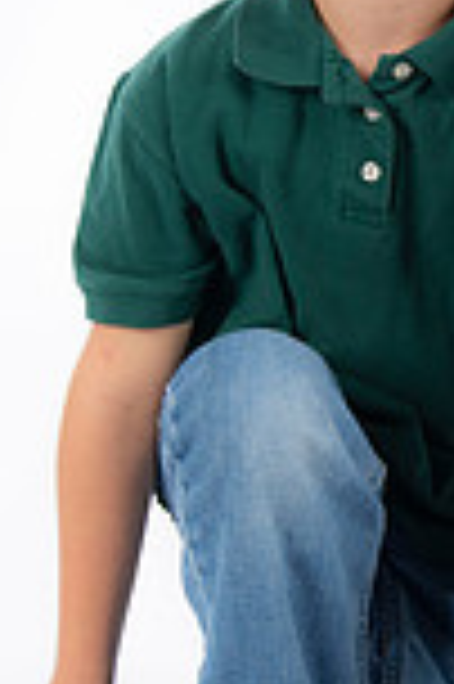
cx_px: 528
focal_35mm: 172
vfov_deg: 12.0
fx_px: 3261
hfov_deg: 7.9
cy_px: 266
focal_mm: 58
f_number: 5.6
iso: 100
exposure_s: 1/200
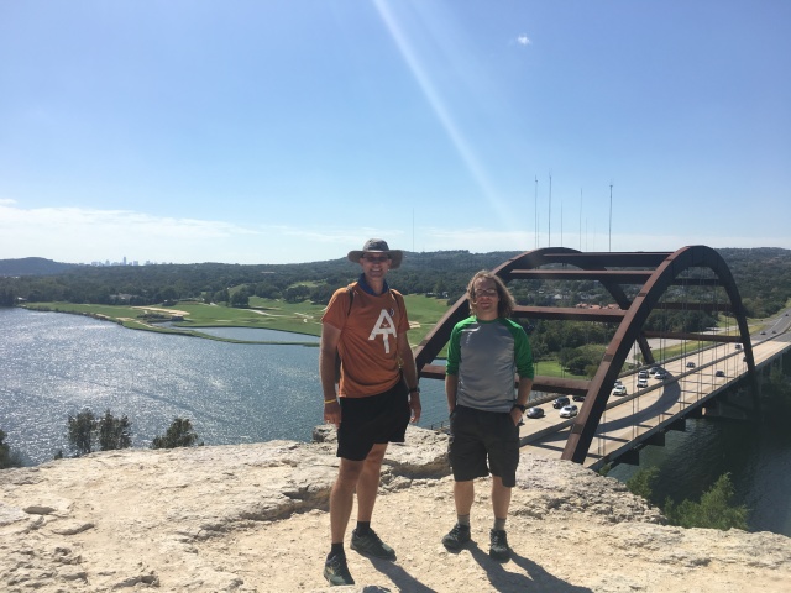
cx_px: 396
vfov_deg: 48.2
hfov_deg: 61.7
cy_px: 296
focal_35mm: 29
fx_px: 663
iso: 25
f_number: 2.2
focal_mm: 4.15
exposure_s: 1/1570
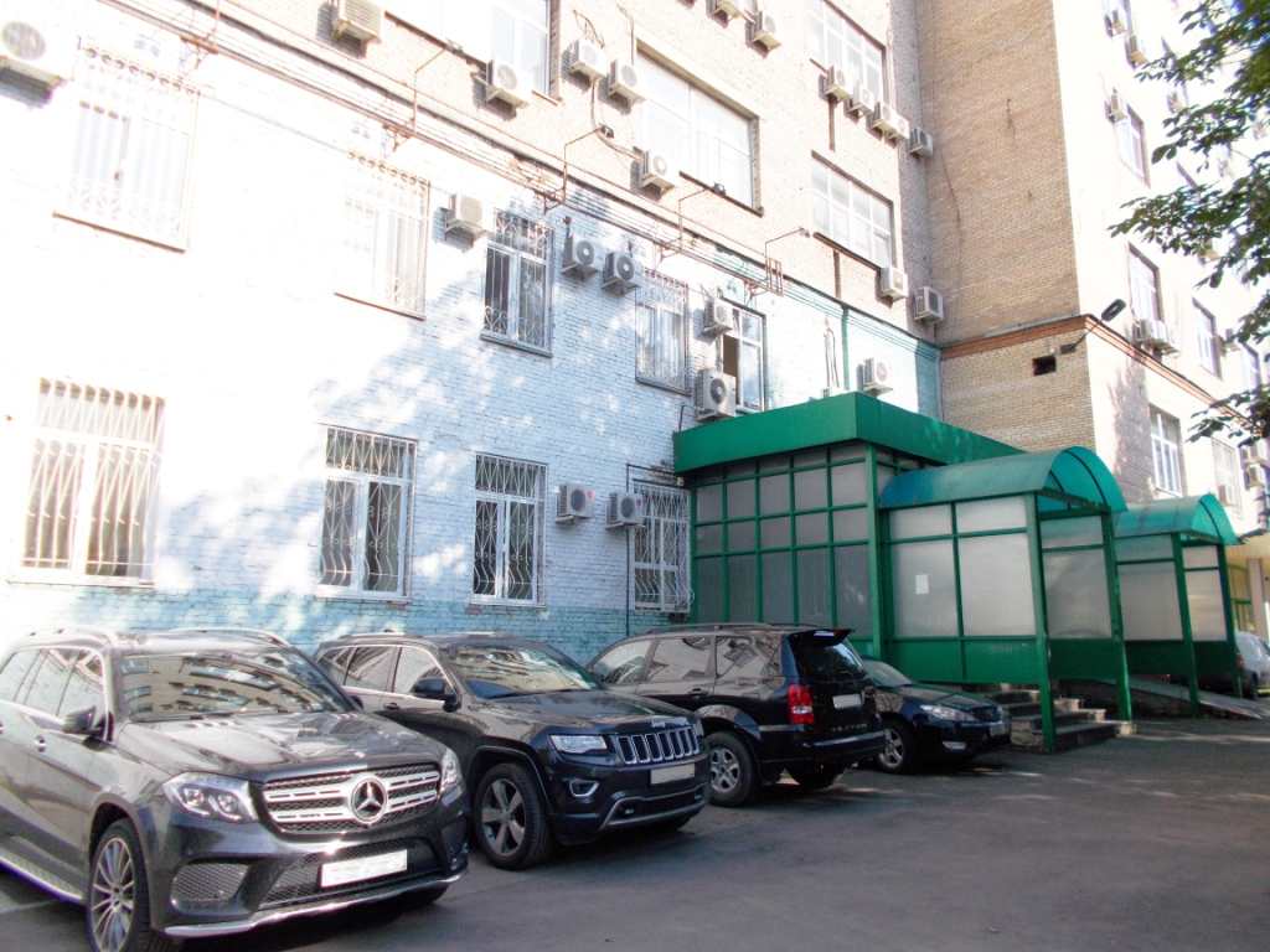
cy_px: 476
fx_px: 954
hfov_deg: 67.3
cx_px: 635
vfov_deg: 53.1
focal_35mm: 26
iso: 80
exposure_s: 1/100
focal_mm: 4.6
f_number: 8
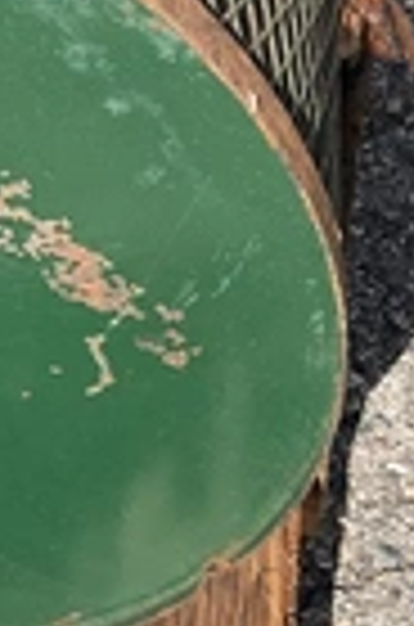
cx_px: -230
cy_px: 257
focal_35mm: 87
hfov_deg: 14.5
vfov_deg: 23.4
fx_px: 1508
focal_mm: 3
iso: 25
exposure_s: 1/1055
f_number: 1.8
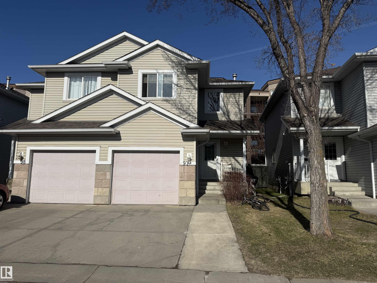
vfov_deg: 56.8
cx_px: 188
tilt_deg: +8.3
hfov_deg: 71.6
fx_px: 261
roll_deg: -0.9
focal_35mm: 24
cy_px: 142
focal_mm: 6.76
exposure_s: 1/10309
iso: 80
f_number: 1.78
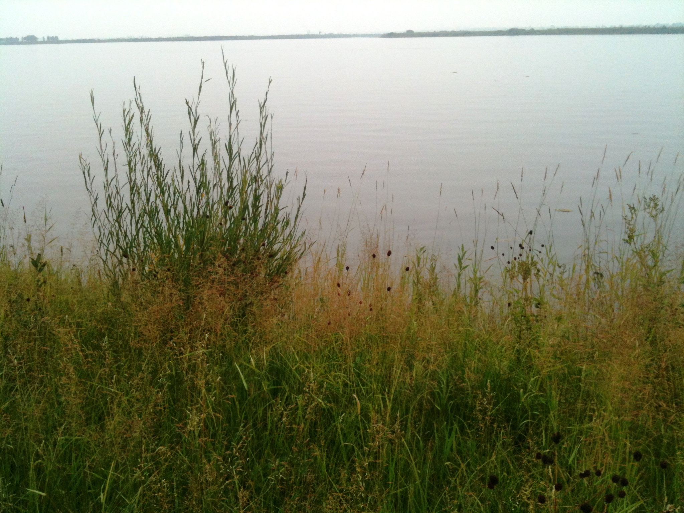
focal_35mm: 35
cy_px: 256
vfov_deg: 40.7
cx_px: 342
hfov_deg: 52.6
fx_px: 692
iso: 64
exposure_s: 1/773
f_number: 2.8
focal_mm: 3.85
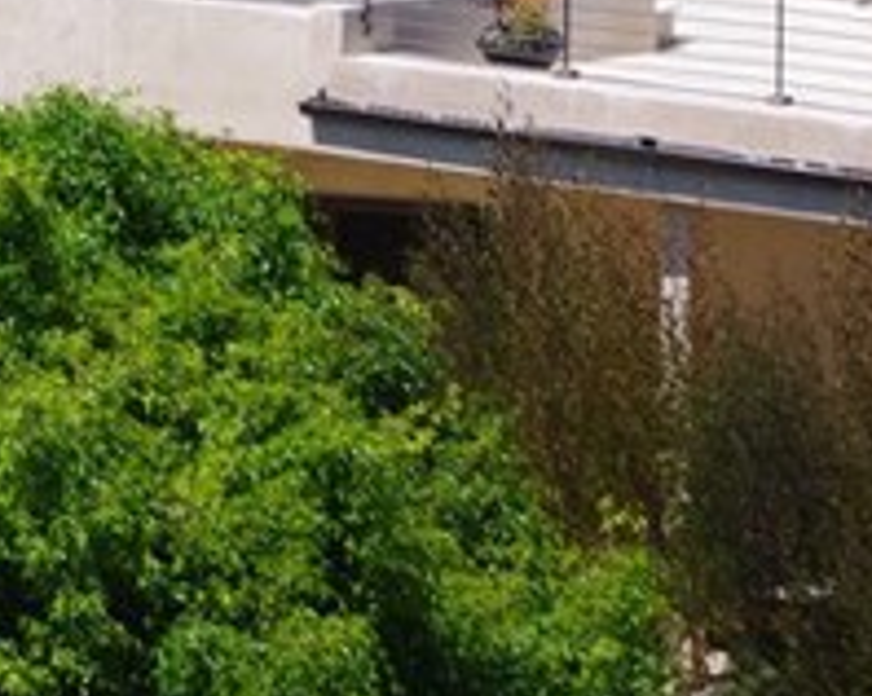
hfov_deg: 5.4
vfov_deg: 4.4
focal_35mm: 349
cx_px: -987
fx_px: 8998
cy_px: -758
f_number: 13
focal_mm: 47.5
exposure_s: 1/200
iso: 200
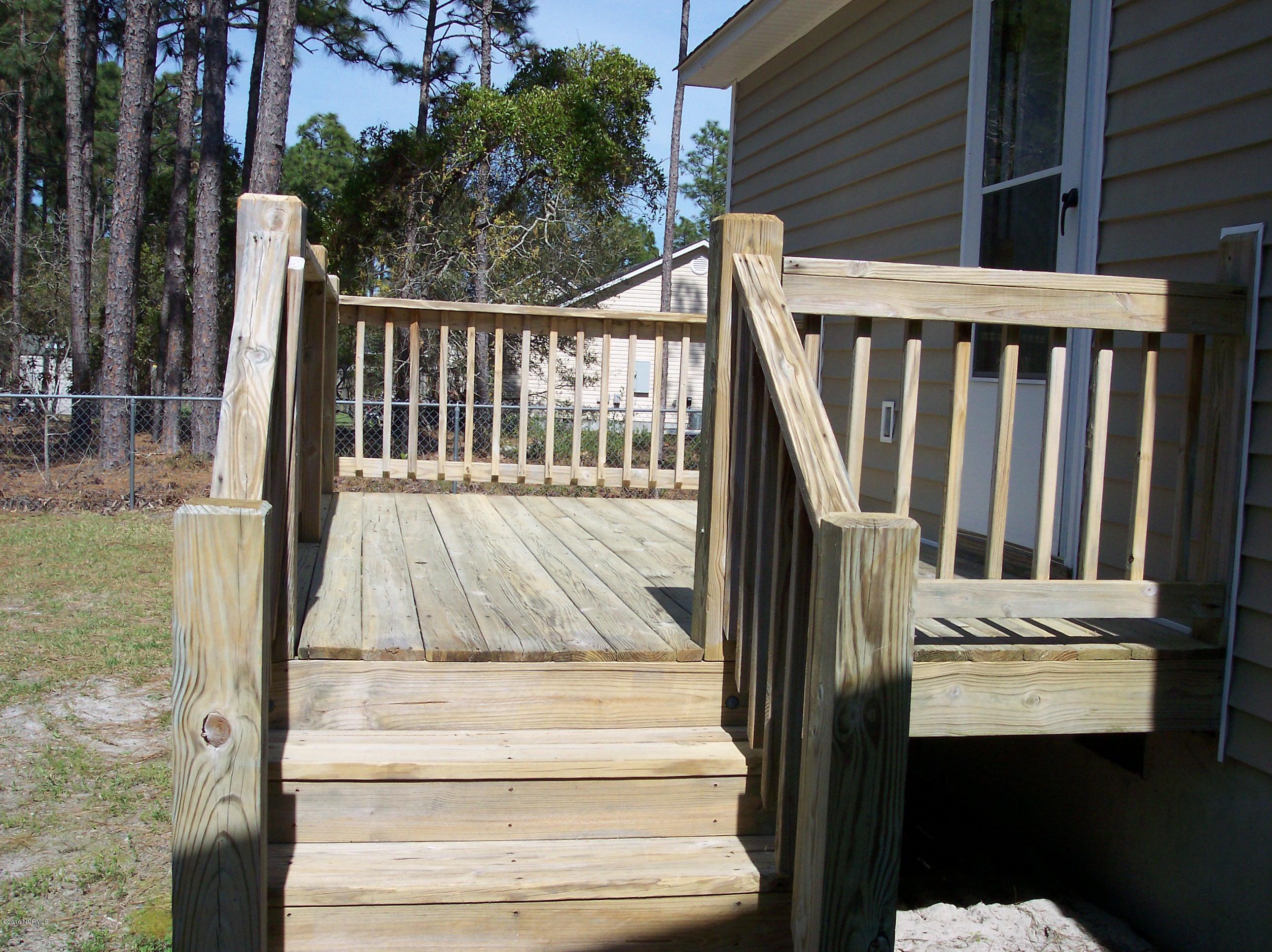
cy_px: 476
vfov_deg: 37.7
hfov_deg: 49.0
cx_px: 636
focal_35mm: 38
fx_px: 1396
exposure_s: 1/700
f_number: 4.8
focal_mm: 8
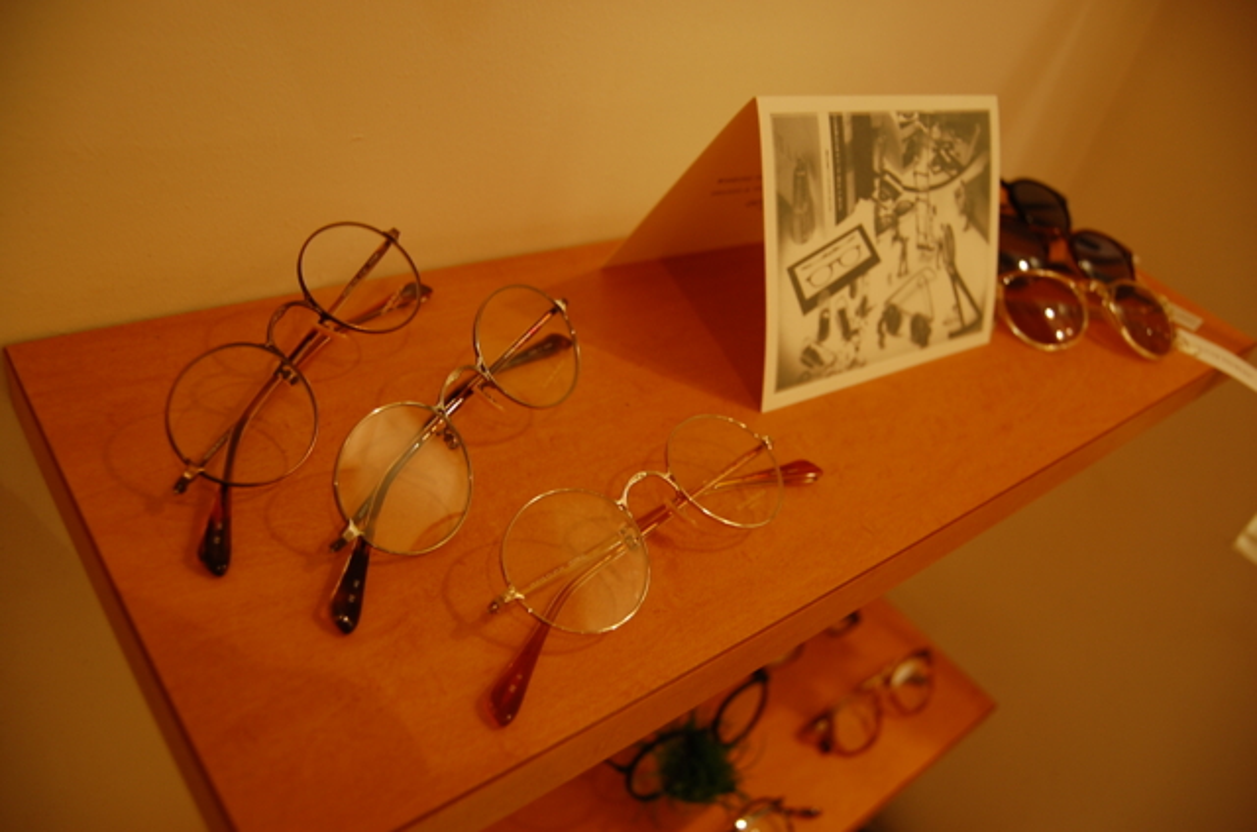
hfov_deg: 67.5
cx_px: 628
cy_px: 416
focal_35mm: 27
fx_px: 941
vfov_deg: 47.7
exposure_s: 1/25
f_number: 3.5
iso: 200
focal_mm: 18
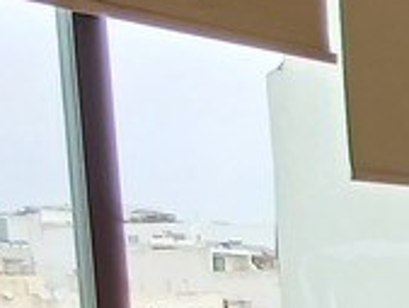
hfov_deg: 16.3
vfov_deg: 14.4
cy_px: 432
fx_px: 1147
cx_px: 779
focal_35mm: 97
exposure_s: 1/206
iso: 40
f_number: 2.2
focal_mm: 1.64
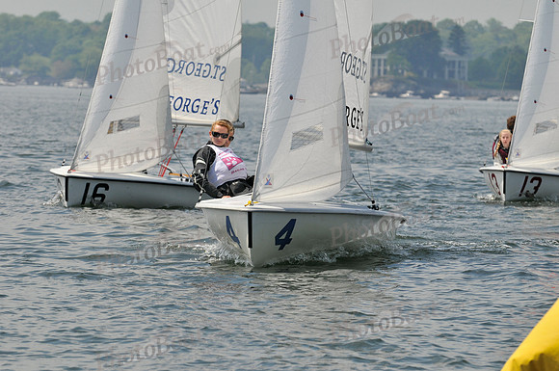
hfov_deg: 9.8
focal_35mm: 210
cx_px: 280
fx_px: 3256
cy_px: 186
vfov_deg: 6.5
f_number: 8
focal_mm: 140
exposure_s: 1/1000
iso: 200
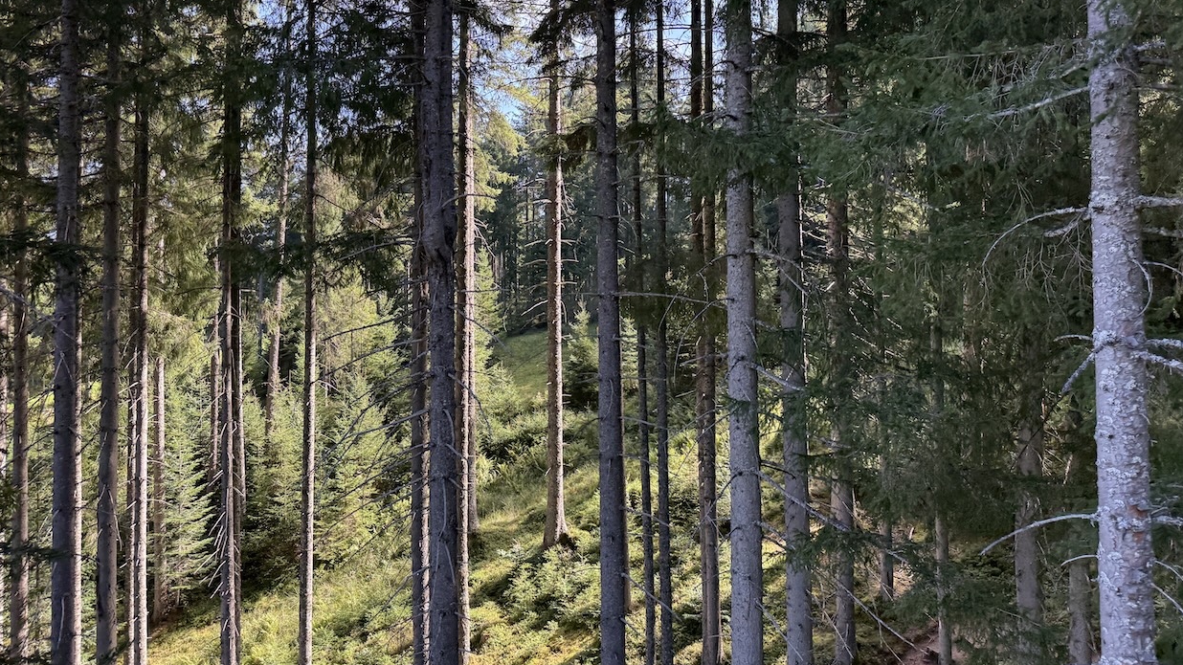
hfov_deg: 69.9
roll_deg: +0.5
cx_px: 594
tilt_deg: +2.6
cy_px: 213
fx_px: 847
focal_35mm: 27
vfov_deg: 42.2
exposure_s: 1/271
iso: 100
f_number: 1.78
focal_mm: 6.76
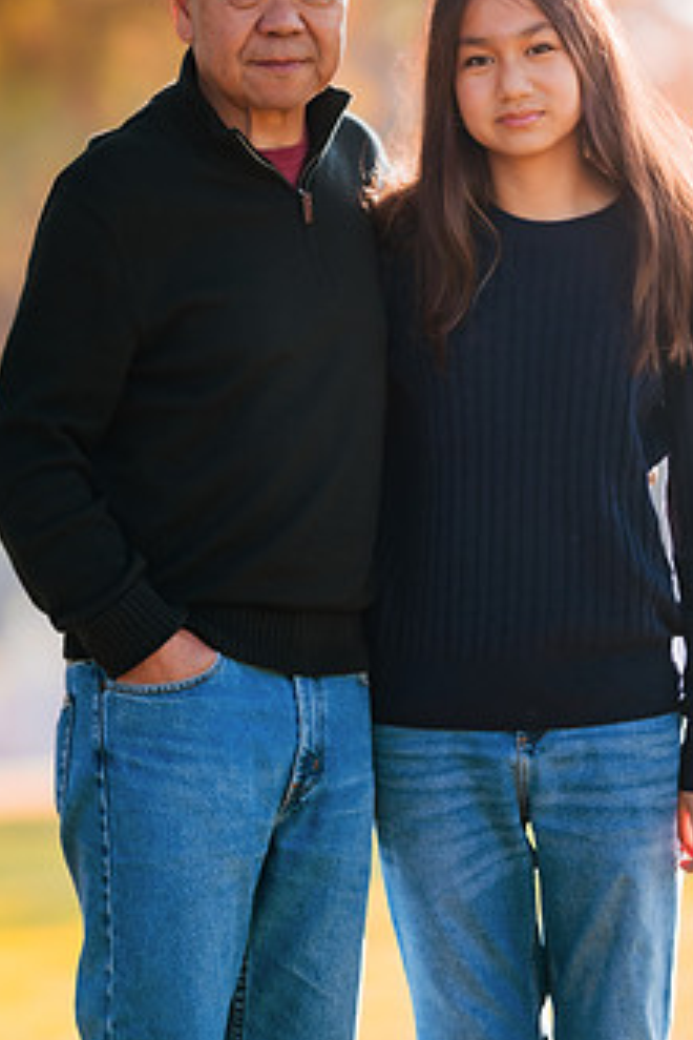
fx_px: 5313
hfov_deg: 7.5
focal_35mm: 184
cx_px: 387
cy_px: 337
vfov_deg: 11.2
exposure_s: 1/320
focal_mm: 135
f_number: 1.8
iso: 80
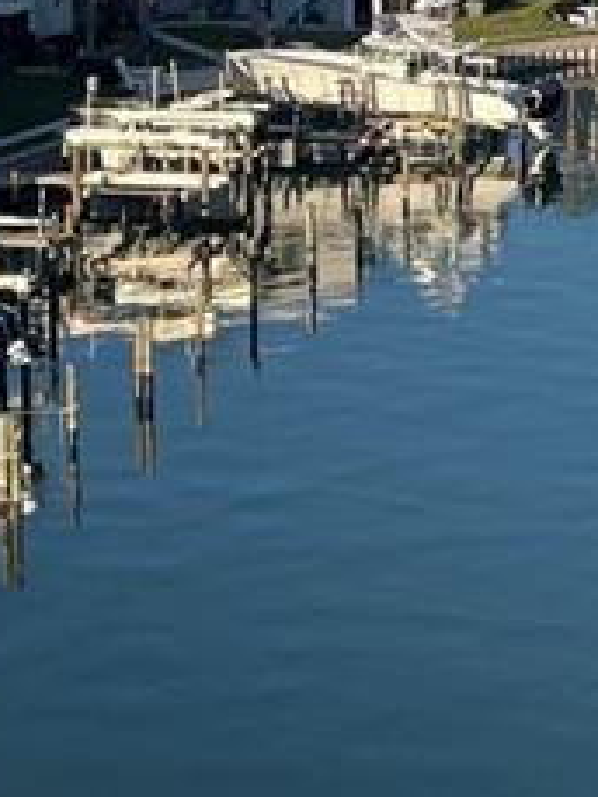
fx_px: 3130
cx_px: 904
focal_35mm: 136
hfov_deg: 10.5
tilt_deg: -5.7
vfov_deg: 14.1
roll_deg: +0.7
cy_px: -104
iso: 32
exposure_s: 1/2959
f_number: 1.6
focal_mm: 4.2
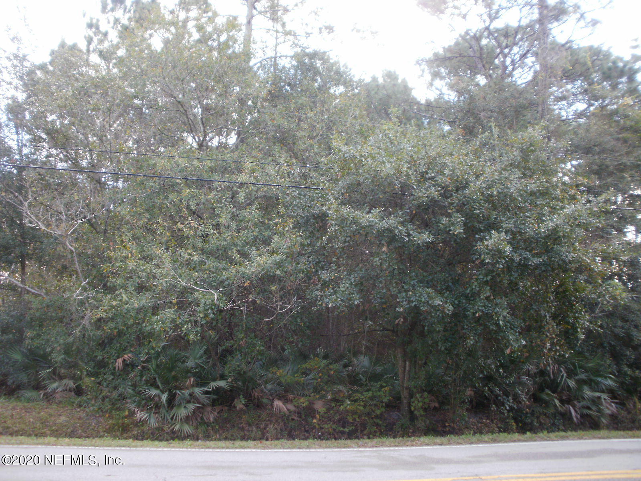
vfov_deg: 39.7
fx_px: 667
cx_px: 320
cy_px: 240
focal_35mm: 36
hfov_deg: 51.4
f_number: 3.5
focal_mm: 6.3
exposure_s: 1/60
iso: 100
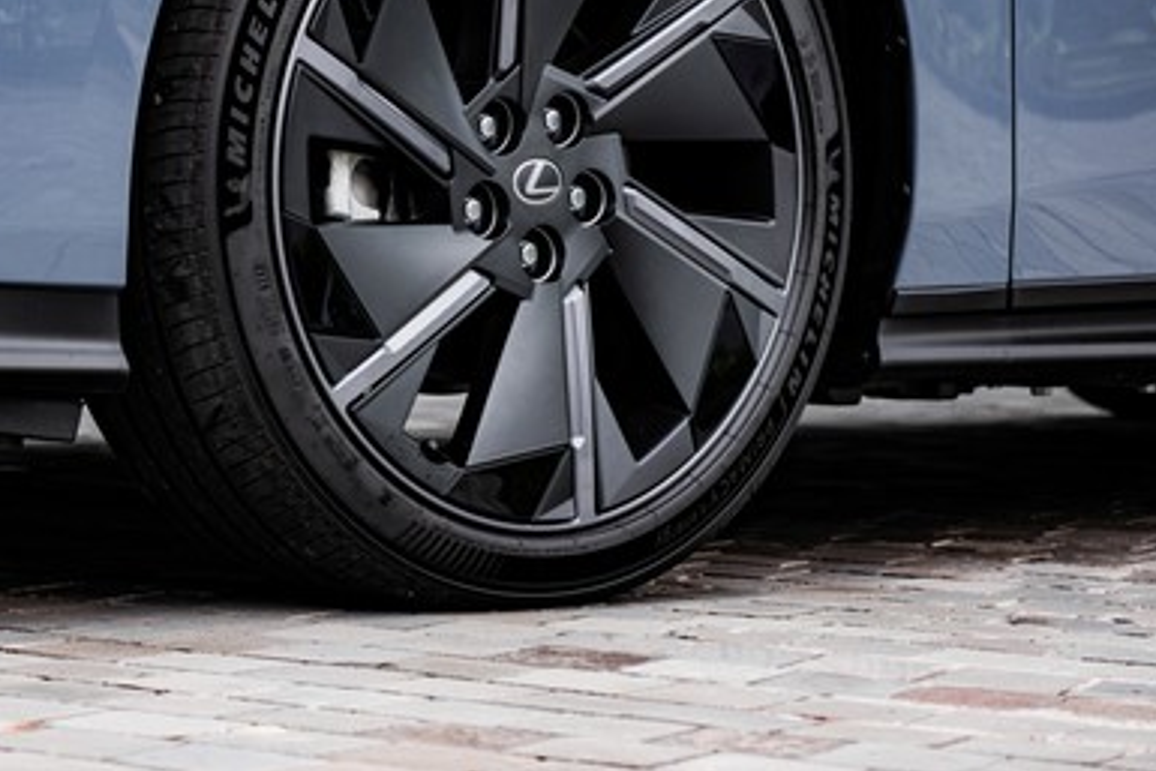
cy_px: 117
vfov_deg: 12.1
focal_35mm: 113
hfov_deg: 17.9
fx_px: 3630
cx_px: 195
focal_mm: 44.1
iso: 200
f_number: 2.8
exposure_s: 1/80
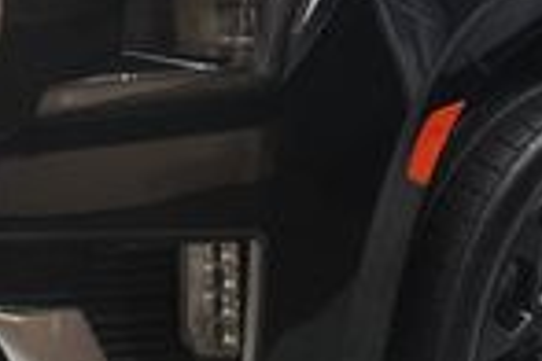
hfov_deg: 13.0
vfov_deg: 8.7
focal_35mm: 157
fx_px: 2364
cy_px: -7
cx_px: 402
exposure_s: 1/160
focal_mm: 24
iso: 100
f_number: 9
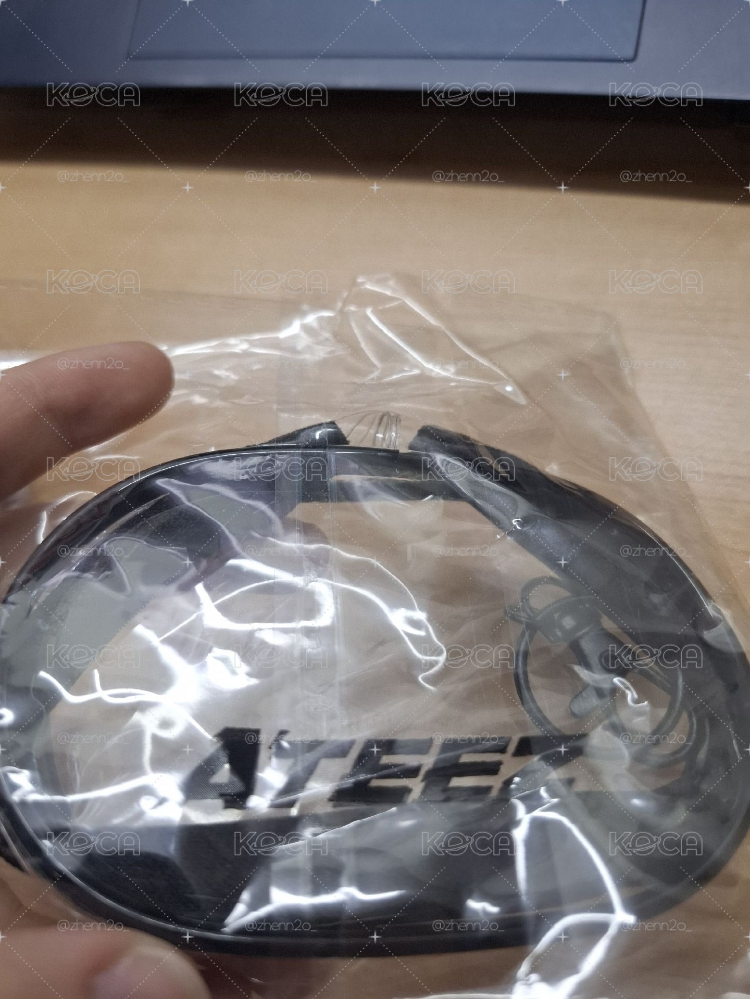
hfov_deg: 58.9
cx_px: 375
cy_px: 500
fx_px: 664
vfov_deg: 73.9
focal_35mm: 23
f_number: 1.8
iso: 80
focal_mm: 5.54
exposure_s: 1/120
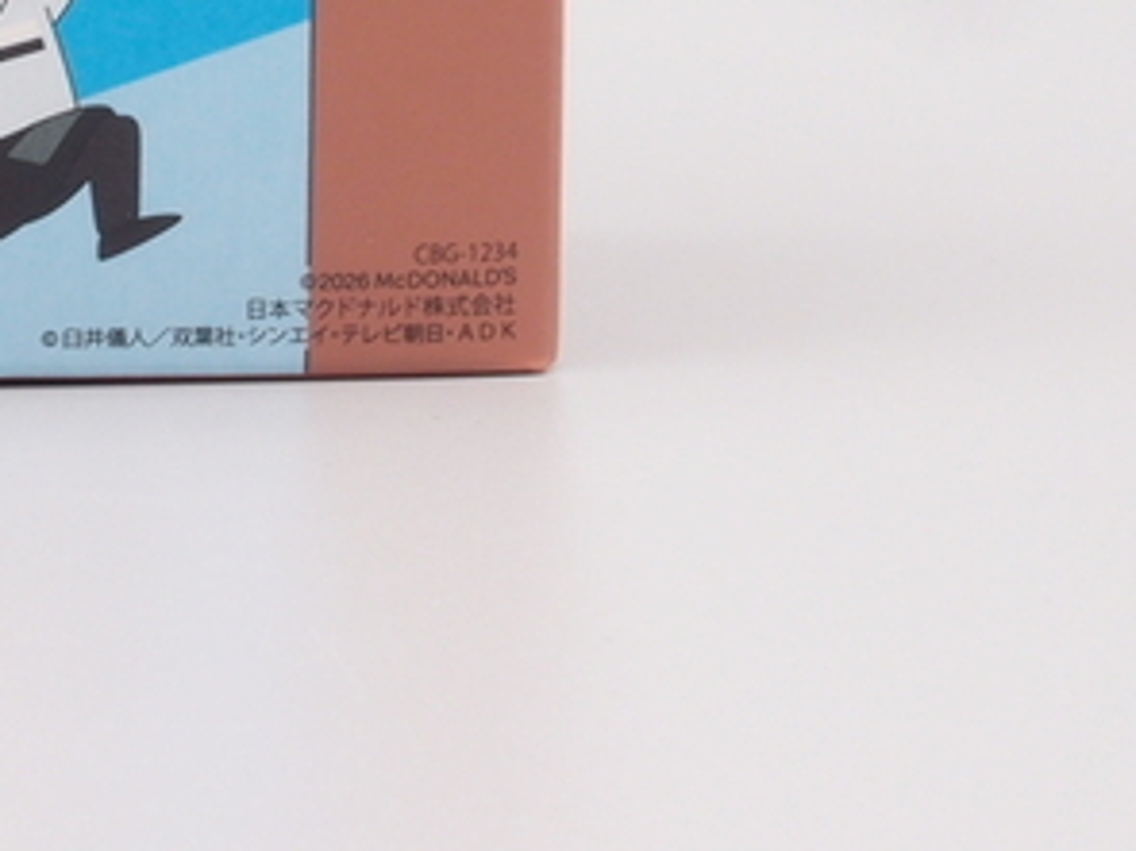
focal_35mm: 209
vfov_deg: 7.1
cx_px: -139
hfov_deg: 9.4
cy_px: -169
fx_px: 6856
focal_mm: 16.63
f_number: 8
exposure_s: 1/6
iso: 100
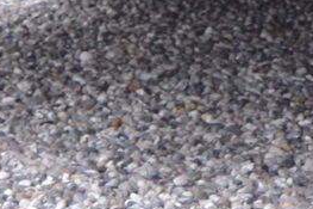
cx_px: 620
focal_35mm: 285
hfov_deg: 7.0
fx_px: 2476
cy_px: -405
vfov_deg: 4.6
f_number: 5
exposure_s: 1/100
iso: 400
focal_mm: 26
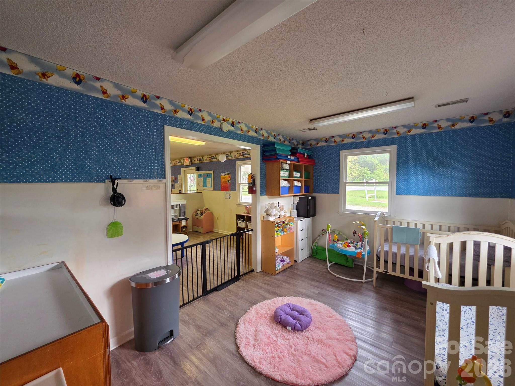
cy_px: 193
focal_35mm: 13
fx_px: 193
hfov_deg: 106.2
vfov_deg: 89.9
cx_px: 258
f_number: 1.9
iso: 160
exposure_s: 1/60
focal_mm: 2.2
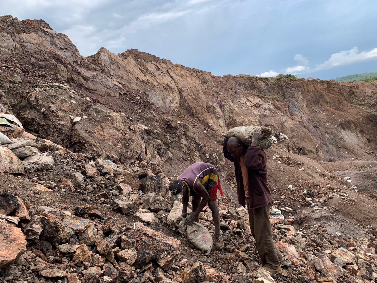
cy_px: 142
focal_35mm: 26
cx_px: 188
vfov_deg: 53.1
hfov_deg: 67.3
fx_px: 283
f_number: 1.8
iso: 25
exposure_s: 1/1190
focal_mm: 4.25
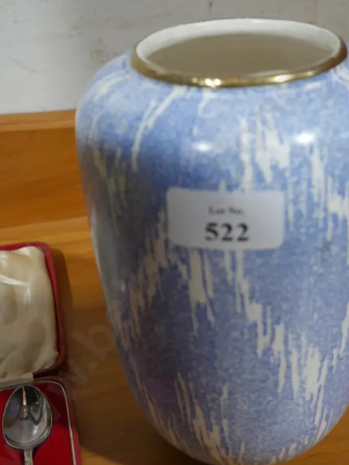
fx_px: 739
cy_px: 214
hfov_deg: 26.5
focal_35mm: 55
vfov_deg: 34.9
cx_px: 194
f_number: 4.4
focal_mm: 20
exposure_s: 1/60
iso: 500
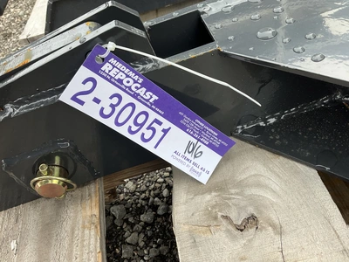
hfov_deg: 61.7
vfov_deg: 48.2
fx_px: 292
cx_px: 174
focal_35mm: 29
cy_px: 131
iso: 25
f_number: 1.8
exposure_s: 1/309
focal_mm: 3
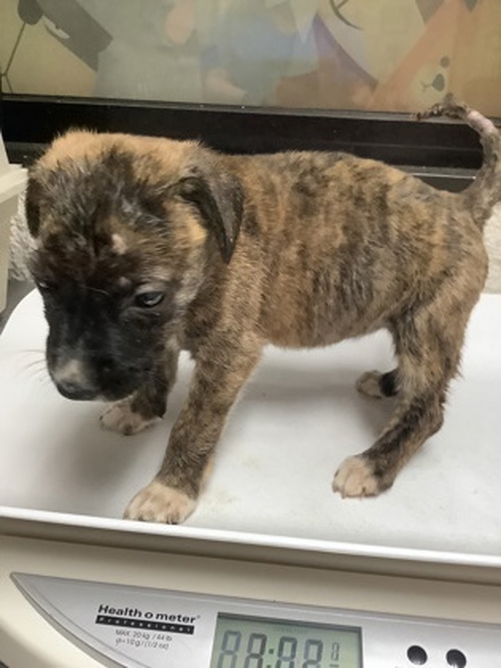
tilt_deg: -24.5
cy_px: 334
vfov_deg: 58.4
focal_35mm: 31
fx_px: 598
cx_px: 250
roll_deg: -1.4
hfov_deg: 45.4
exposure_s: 1/60
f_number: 2.4
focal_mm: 3.3
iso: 400
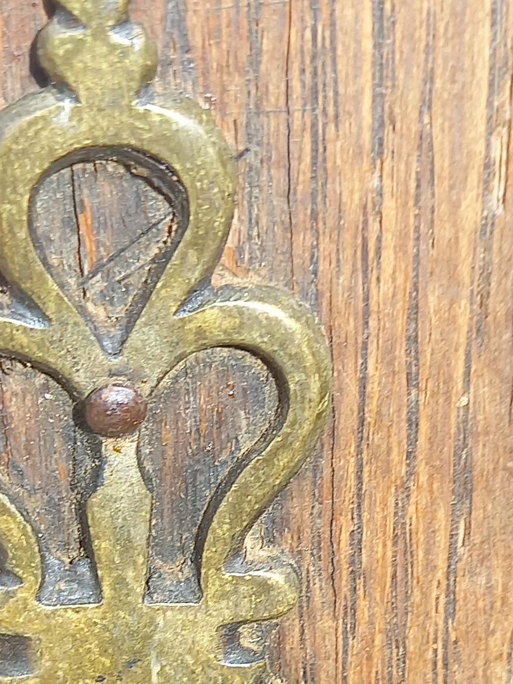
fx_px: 1680
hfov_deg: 17.4
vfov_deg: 22.2
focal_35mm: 85
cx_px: 264
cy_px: 674
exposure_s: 1/126
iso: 50
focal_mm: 4.65
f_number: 1.8
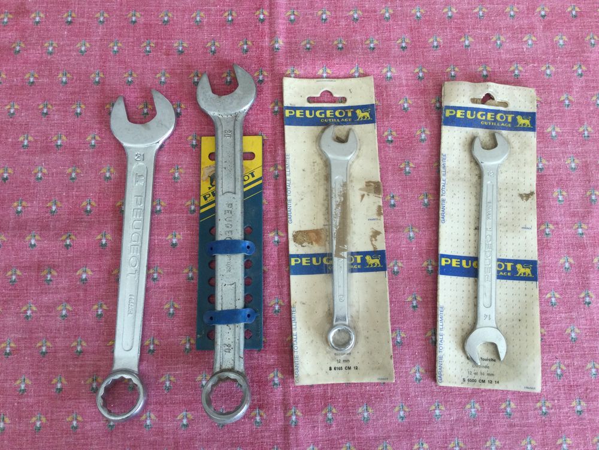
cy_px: 225
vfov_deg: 45.4
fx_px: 536
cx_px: 300
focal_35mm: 31
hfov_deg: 58.4
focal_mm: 3.3
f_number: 2.4
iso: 32
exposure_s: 1/33
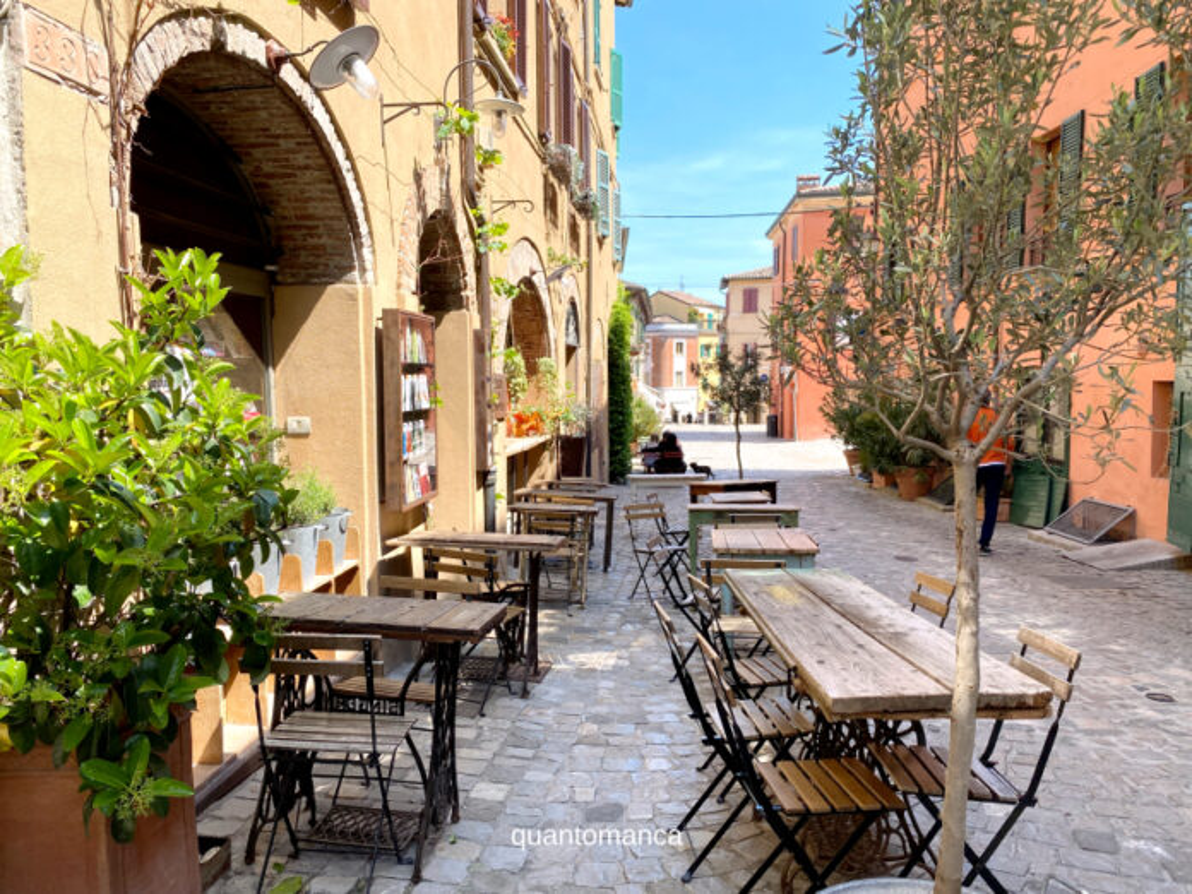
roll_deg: -0.2
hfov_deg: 67.3
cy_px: 447
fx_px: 895
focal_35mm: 26
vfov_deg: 53.1
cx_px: 596
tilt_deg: -4.8
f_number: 1.8
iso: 32
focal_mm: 4.25
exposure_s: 1/1170
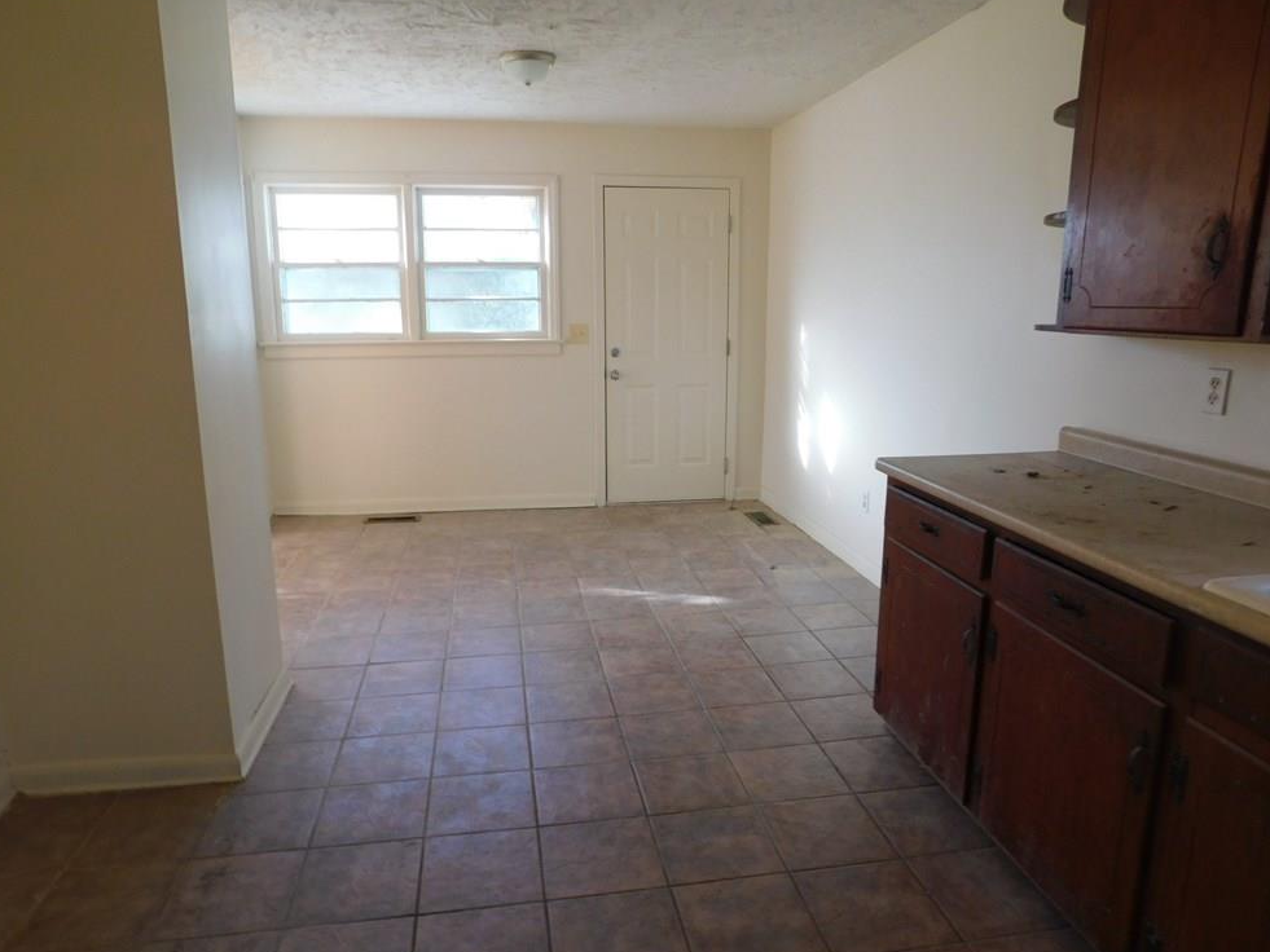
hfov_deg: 71.6
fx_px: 881
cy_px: 485
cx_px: 629
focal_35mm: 24
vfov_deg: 56.8
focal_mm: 4
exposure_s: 1/30
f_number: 3
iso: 140
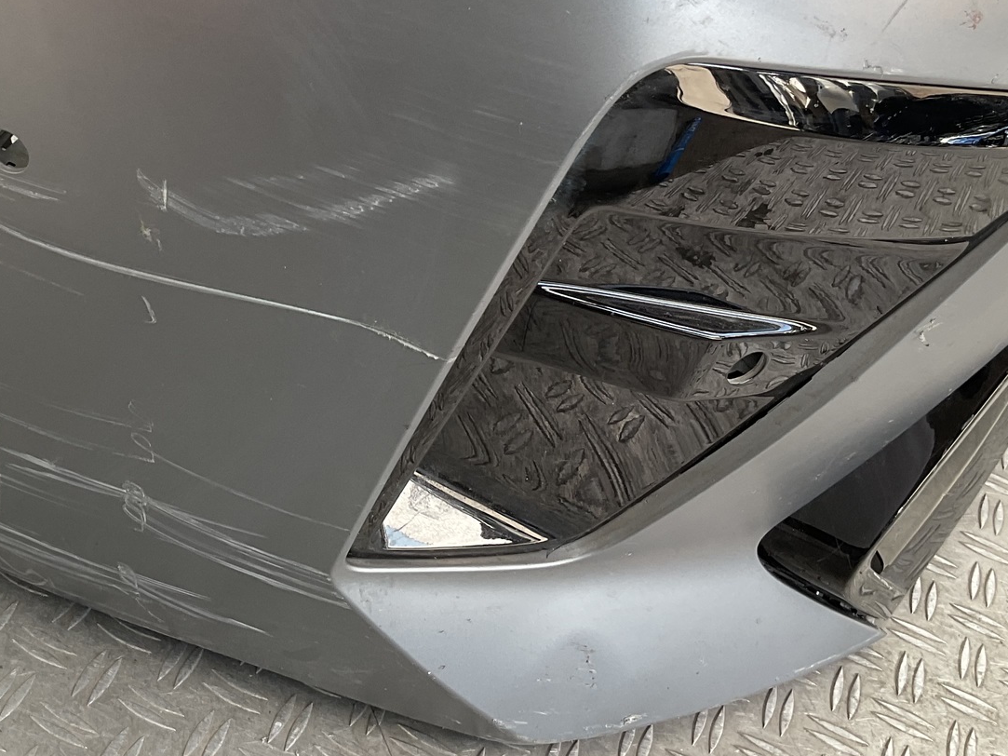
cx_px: 307
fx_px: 1572
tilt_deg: -36.8
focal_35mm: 54
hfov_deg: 35.1
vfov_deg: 26.6
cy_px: 171
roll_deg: -13.0
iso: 20
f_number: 1.8
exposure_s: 1/100
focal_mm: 3
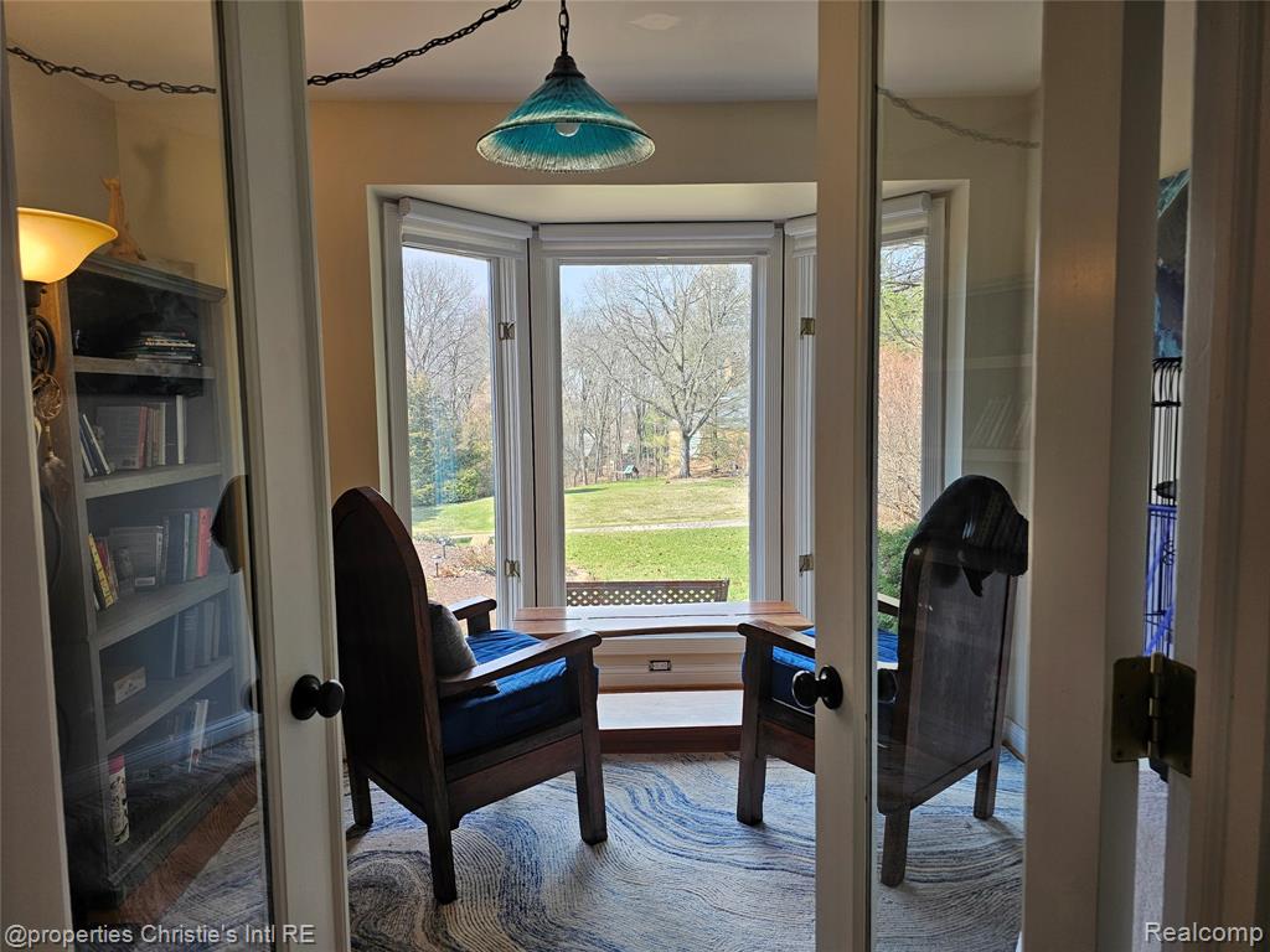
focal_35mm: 23
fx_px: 844
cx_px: 635
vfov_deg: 58.9
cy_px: 476
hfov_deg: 73.9
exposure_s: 1/120
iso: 25
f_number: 1.7
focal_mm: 6.3
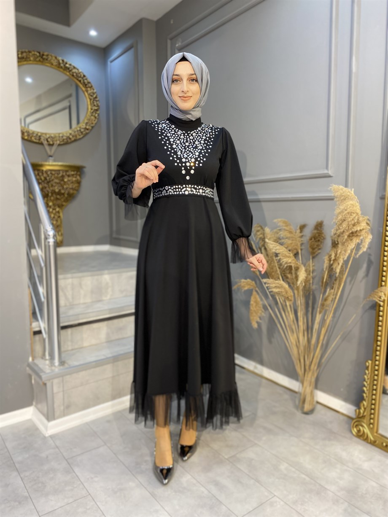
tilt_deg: -6.1
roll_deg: +0.3
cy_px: 258
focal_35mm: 26
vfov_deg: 67.3
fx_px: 388
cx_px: 194
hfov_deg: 53.1
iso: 80
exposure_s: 1/50
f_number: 1.8
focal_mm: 4.25
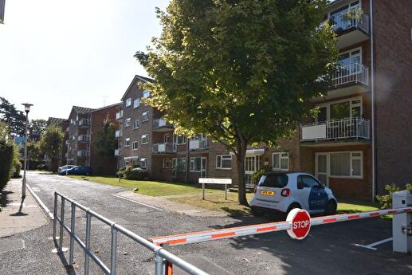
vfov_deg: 54.3
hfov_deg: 75.3
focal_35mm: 23
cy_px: 153
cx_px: 209
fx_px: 267
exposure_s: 1/200
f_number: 9
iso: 100
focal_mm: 11.5
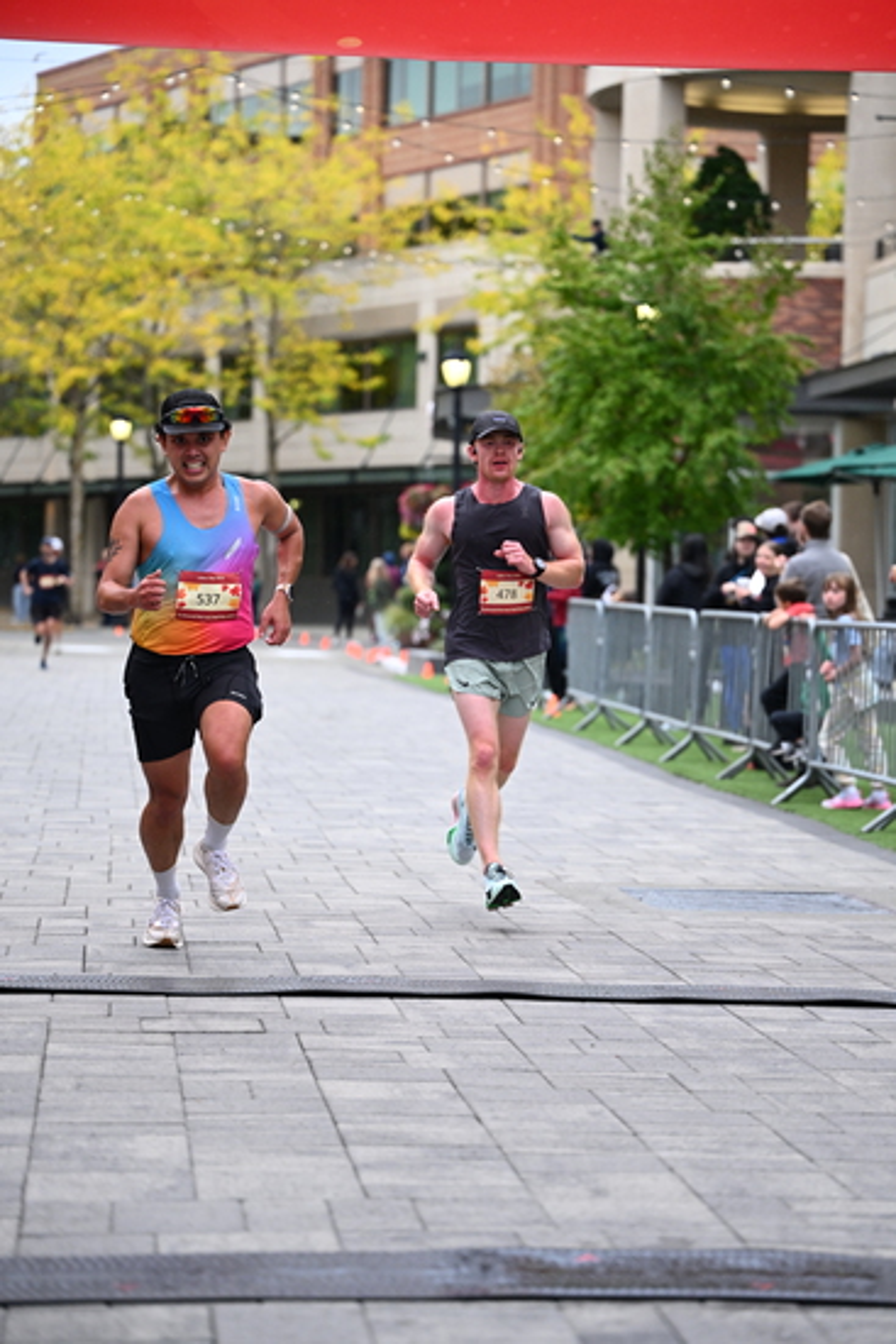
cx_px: 448
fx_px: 3619
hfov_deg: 14.1
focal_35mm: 97
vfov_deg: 21.0
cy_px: 672
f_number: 2.8
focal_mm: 97
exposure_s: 1/2500
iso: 1250
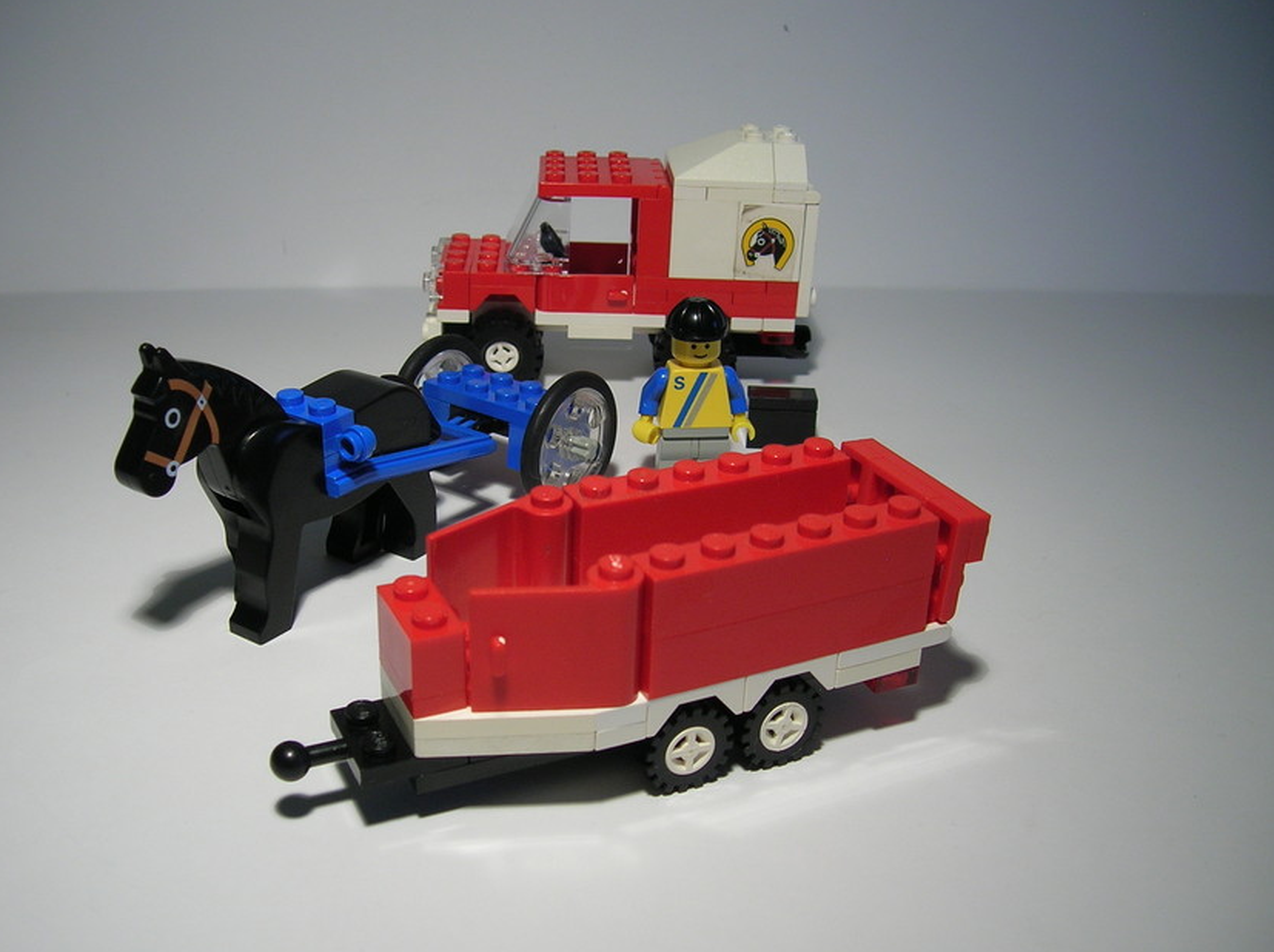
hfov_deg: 50.2
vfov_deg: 38.6
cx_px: 604
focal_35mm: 37
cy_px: 500
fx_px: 1360
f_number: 2.9
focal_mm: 5.7
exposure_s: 1/38.7
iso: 50
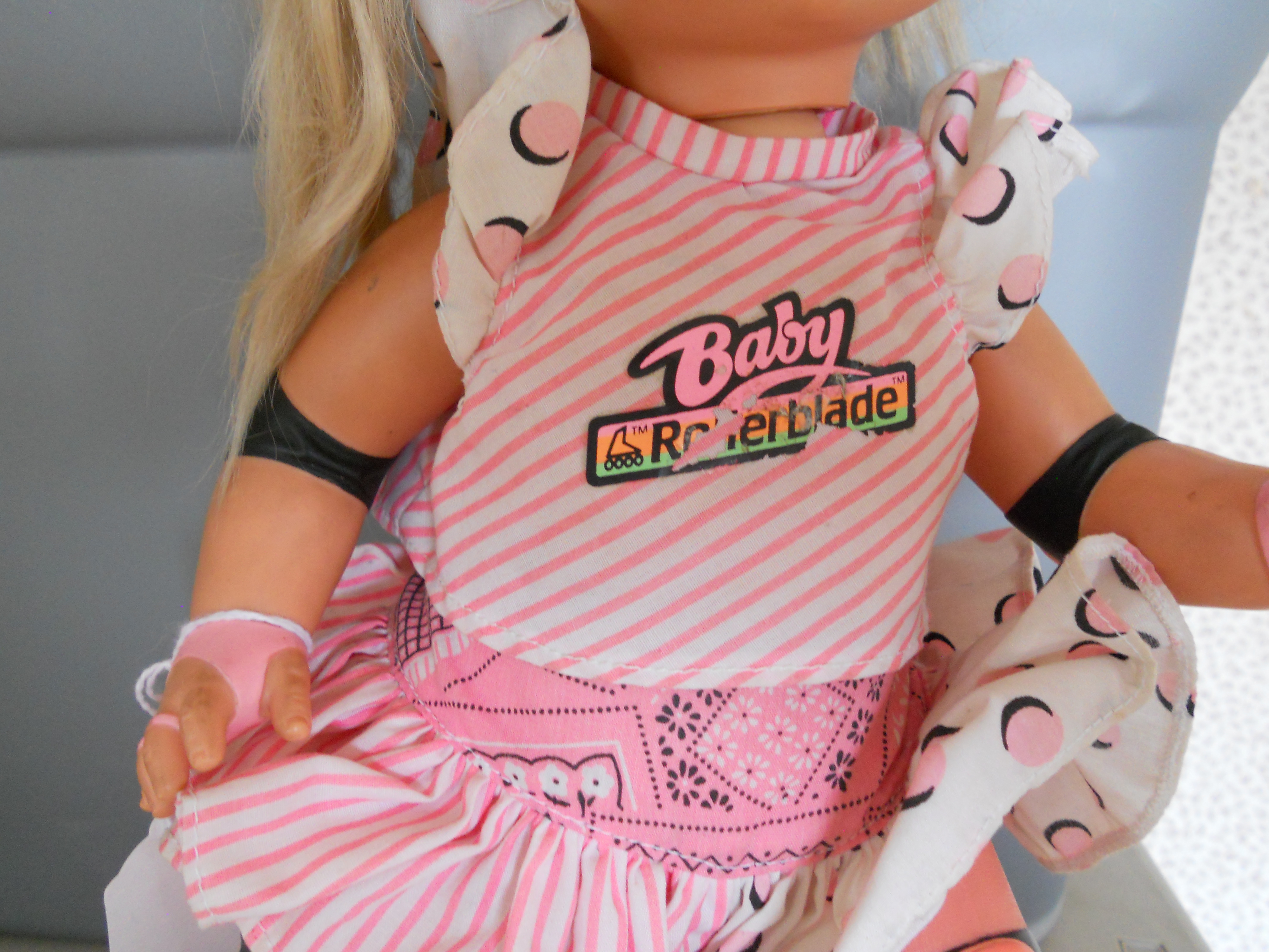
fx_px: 1173
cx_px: 634
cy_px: 476
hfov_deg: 56.8
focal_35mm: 32
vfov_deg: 44.2
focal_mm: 5.8
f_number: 3.5
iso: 400
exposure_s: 1/30
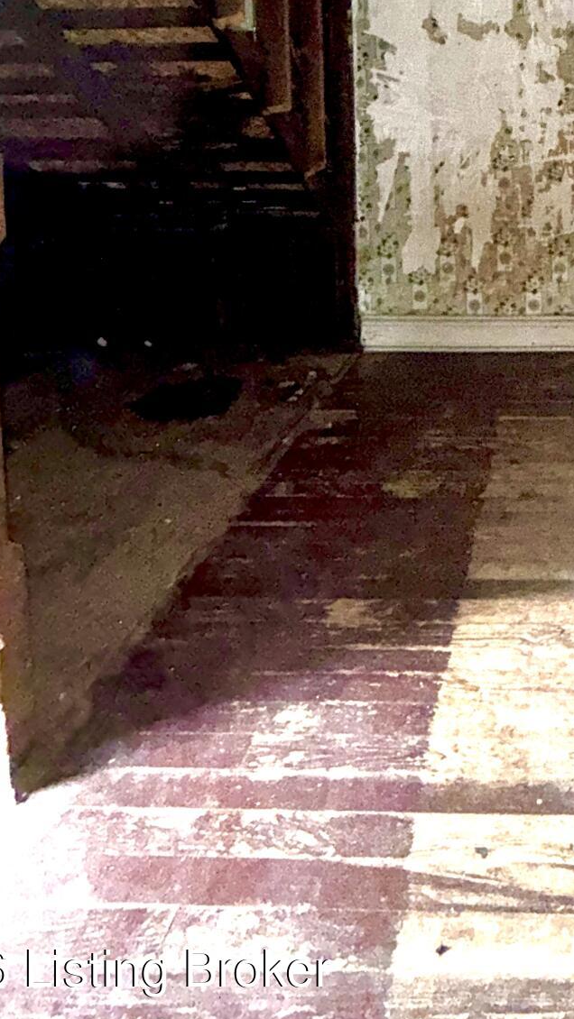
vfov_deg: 61.6
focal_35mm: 27
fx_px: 730
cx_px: 532
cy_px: 150
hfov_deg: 39.4
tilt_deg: -2.9
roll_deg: +0.5
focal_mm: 2.22
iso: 160
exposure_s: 1/46
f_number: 2.2
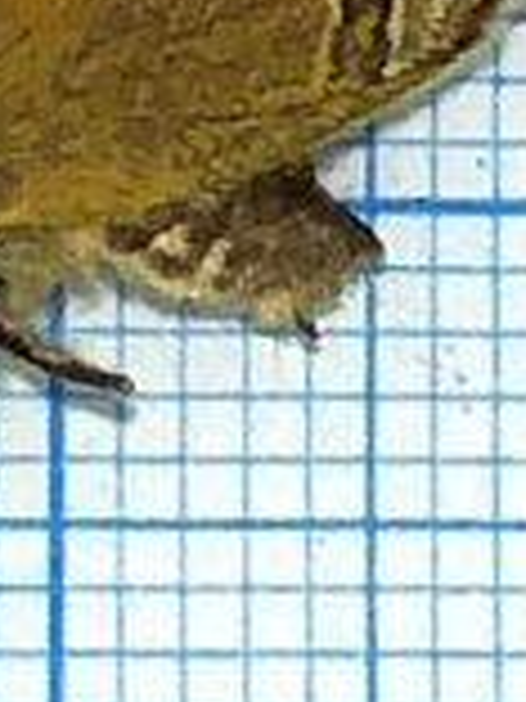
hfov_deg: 20.1
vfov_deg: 24.1
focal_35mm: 72
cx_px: 72
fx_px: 1459
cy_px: -180
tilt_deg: -89.2
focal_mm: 3.99
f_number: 1.8
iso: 20
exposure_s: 1/960
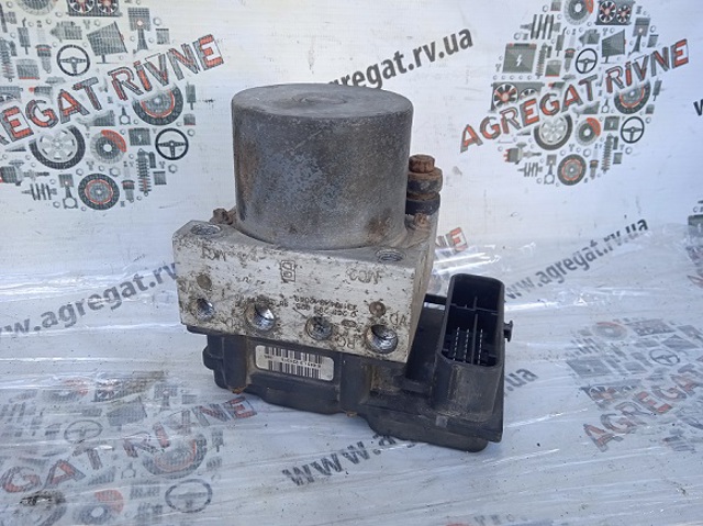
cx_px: 352
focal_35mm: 28
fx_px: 568
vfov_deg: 49.7
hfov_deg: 63.5
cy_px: 263
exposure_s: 1/100
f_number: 2.2
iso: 124
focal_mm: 3.43
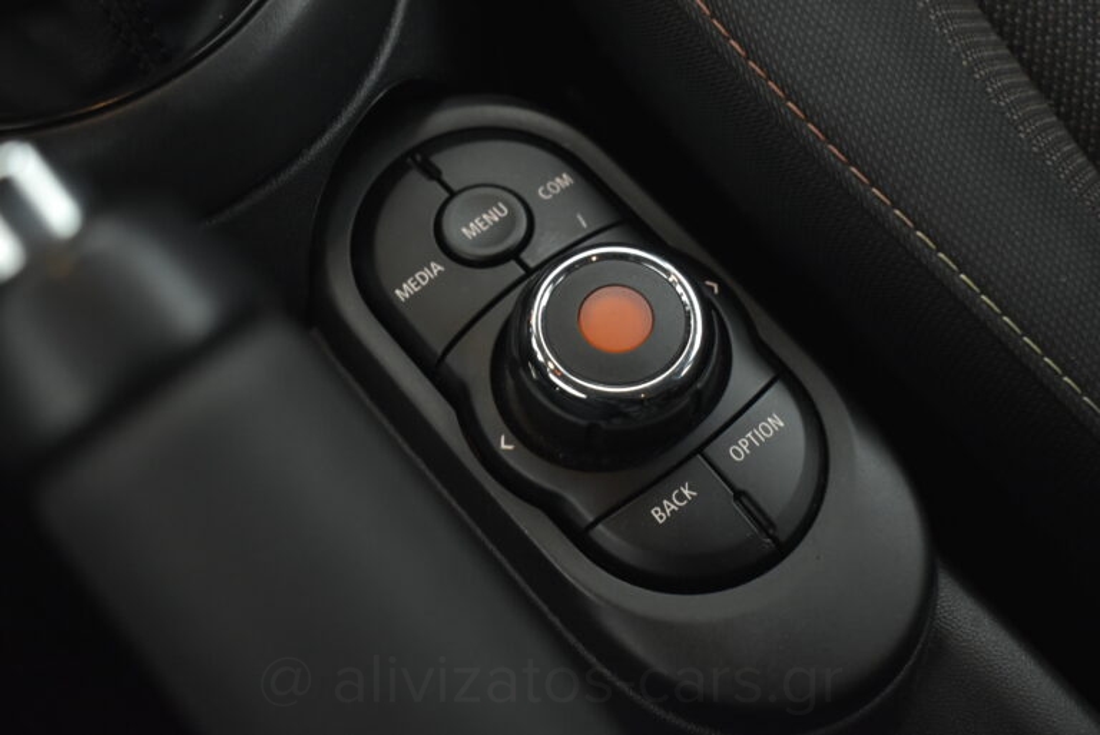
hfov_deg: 41.1
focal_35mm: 48
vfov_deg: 28.1
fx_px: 1467
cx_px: 550
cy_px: 368
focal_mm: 32
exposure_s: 1/50
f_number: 4.5
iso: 1600
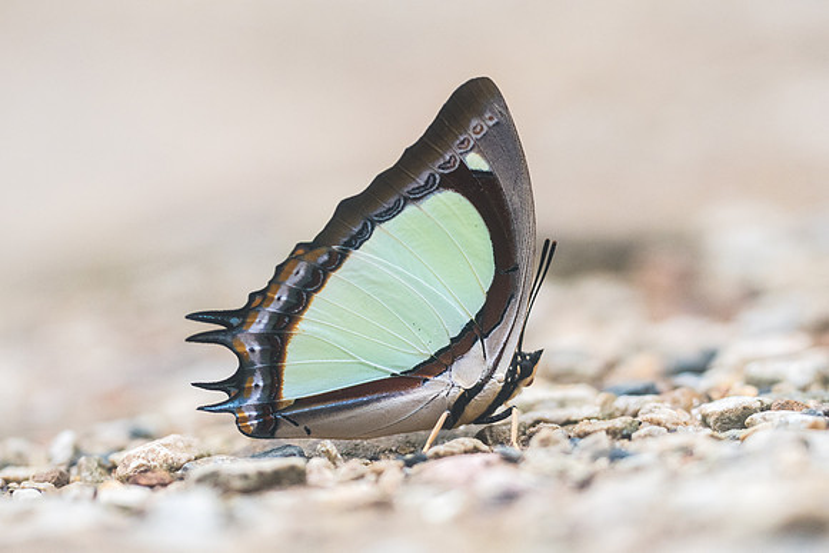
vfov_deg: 4.9
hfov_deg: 7.3
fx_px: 6460
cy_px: 345
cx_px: 439
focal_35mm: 280
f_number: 3.3
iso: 800
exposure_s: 1/1250
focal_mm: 150
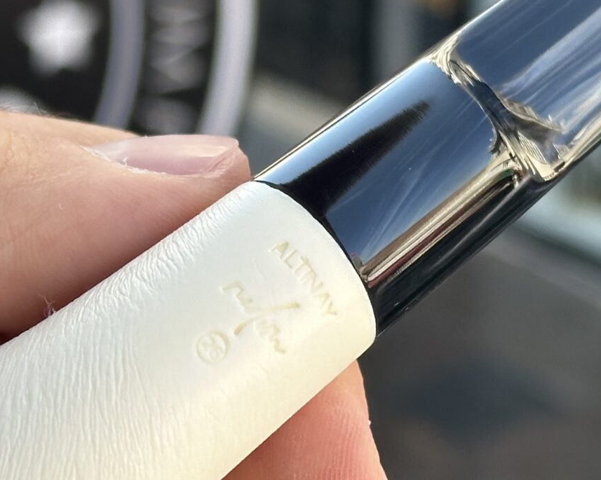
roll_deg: +2.1
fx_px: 2489
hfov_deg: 13.8
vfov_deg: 11.0
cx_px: 295
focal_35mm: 140
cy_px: 267
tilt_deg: -21.7
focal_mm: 6.86
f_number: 1.78
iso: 64
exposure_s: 1/430
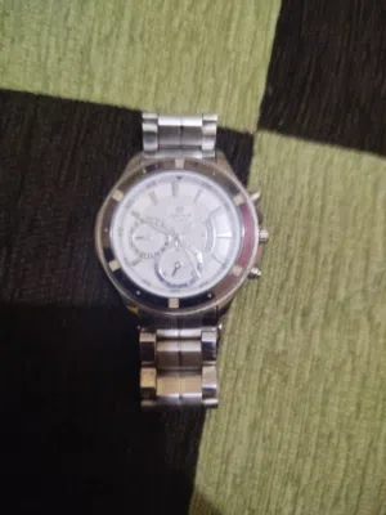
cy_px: 258
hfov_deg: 56.8
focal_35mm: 24
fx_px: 357
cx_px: 193
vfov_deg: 71.6
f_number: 1.7
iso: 1250
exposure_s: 1/10
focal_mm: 5.31
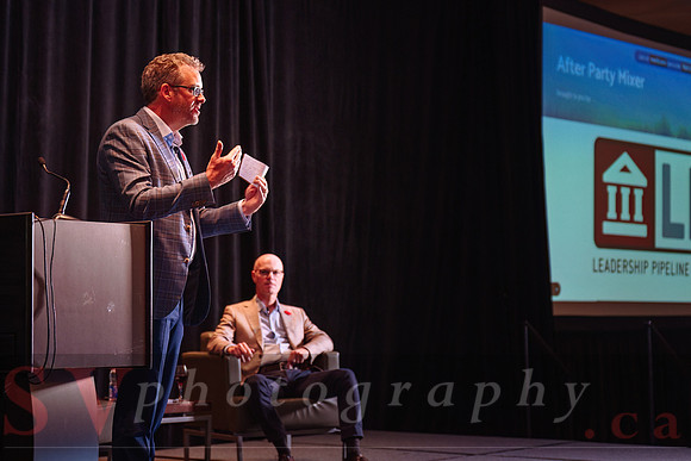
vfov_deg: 16.7
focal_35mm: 82
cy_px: 191
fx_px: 1573
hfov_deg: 24.7
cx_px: 287
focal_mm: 70
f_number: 3.2
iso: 800
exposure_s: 1/160
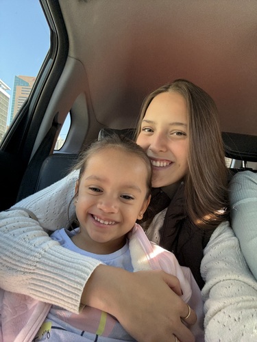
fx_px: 228
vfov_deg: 73.9
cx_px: 128
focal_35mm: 23
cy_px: 171
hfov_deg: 58.9
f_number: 1.9
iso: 125
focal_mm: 2.69
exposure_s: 1/60
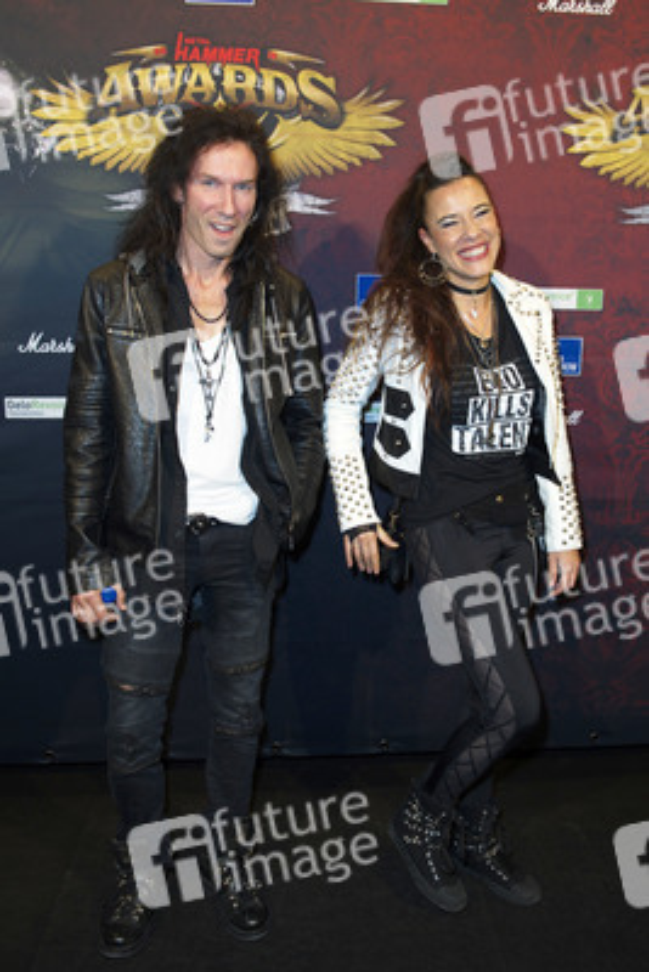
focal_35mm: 29
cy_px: 486
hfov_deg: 45.0
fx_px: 783
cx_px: 324
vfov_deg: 63.6
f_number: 5
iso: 500
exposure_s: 1/250
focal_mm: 29
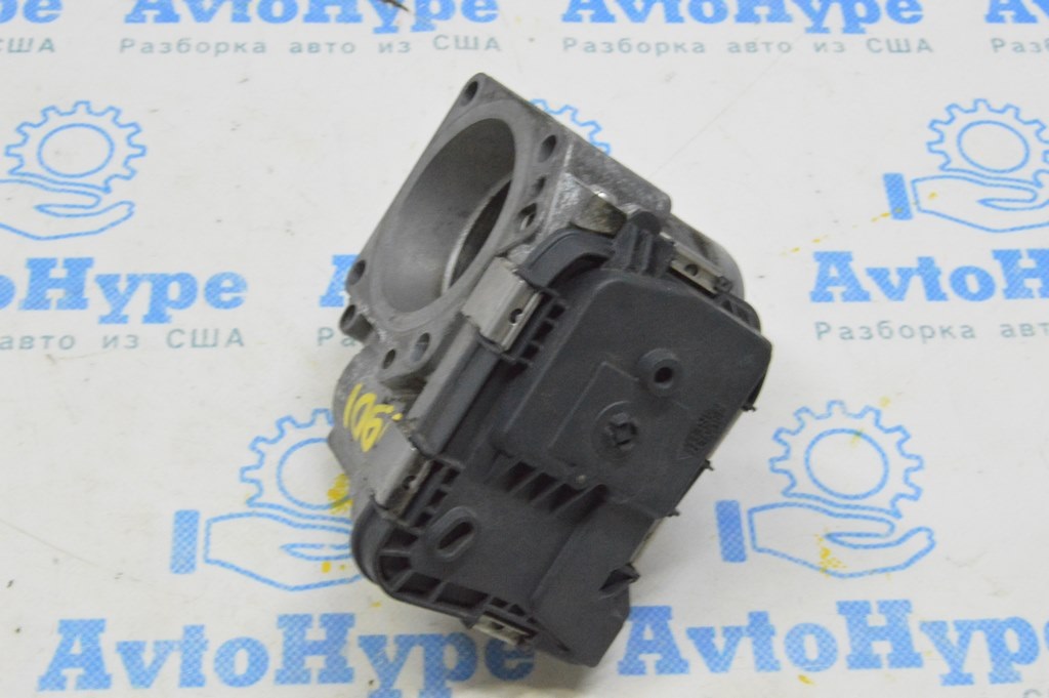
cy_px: 349
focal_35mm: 60
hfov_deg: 33.4
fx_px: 1747
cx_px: 524
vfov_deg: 22.6
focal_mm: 40
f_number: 20
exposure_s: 1/20
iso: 6400
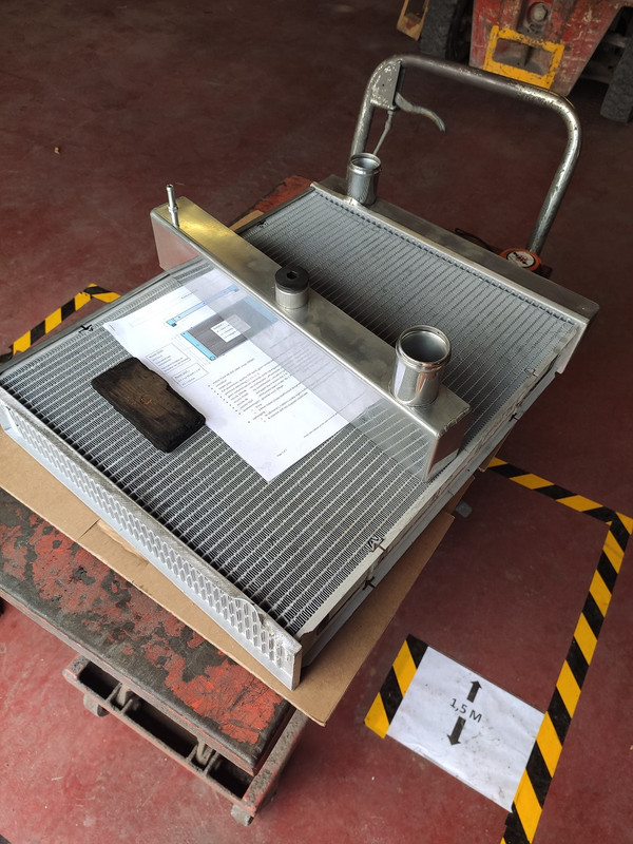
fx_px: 634
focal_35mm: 26
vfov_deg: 67.3
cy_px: 422
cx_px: 316
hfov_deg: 53.1
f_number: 1.75
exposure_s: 1/100
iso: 126
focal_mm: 4.77
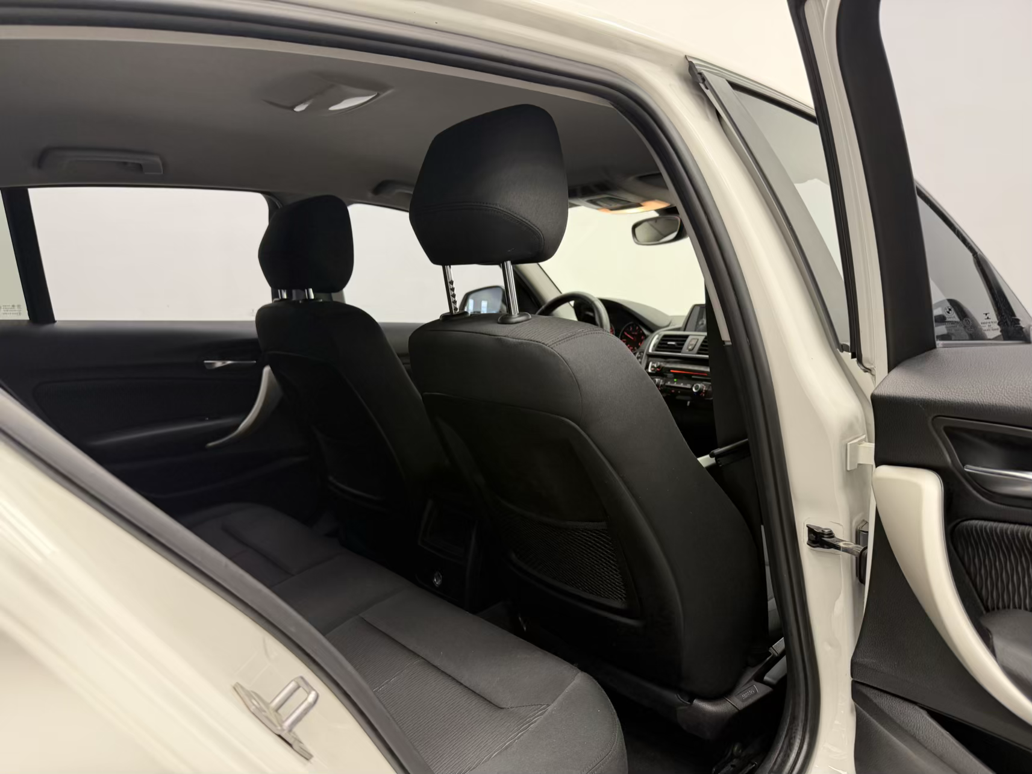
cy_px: 387
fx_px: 716
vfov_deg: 56.8
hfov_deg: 71.6
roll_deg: +0.7
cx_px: 516
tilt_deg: -9.4
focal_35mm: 24
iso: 160
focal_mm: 6.76
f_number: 1.78
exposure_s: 1/50
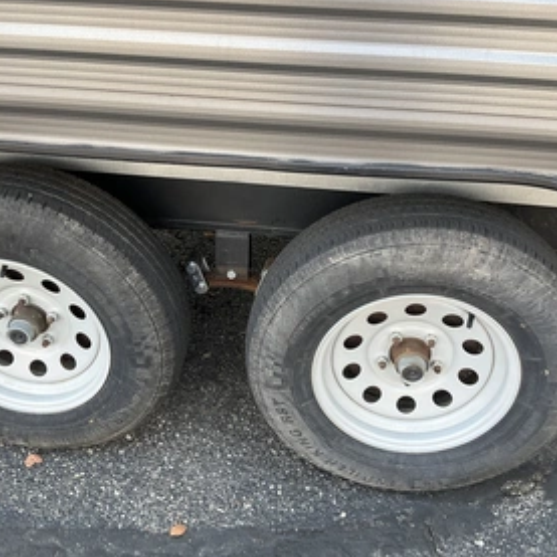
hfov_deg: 44.9
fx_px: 674
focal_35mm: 37
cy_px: 282
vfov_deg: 44.9
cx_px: 261
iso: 32
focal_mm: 3
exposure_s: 1/172
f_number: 1.8
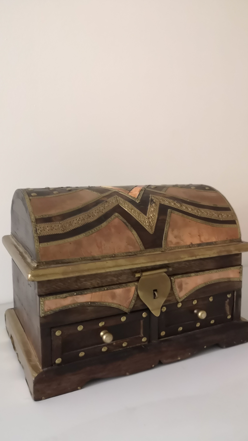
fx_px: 351
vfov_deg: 64.3
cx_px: 113
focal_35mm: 30
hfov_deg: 38.9
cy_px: 217
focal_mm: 3.95
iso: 800
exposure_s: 1/16.7
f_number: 1.8
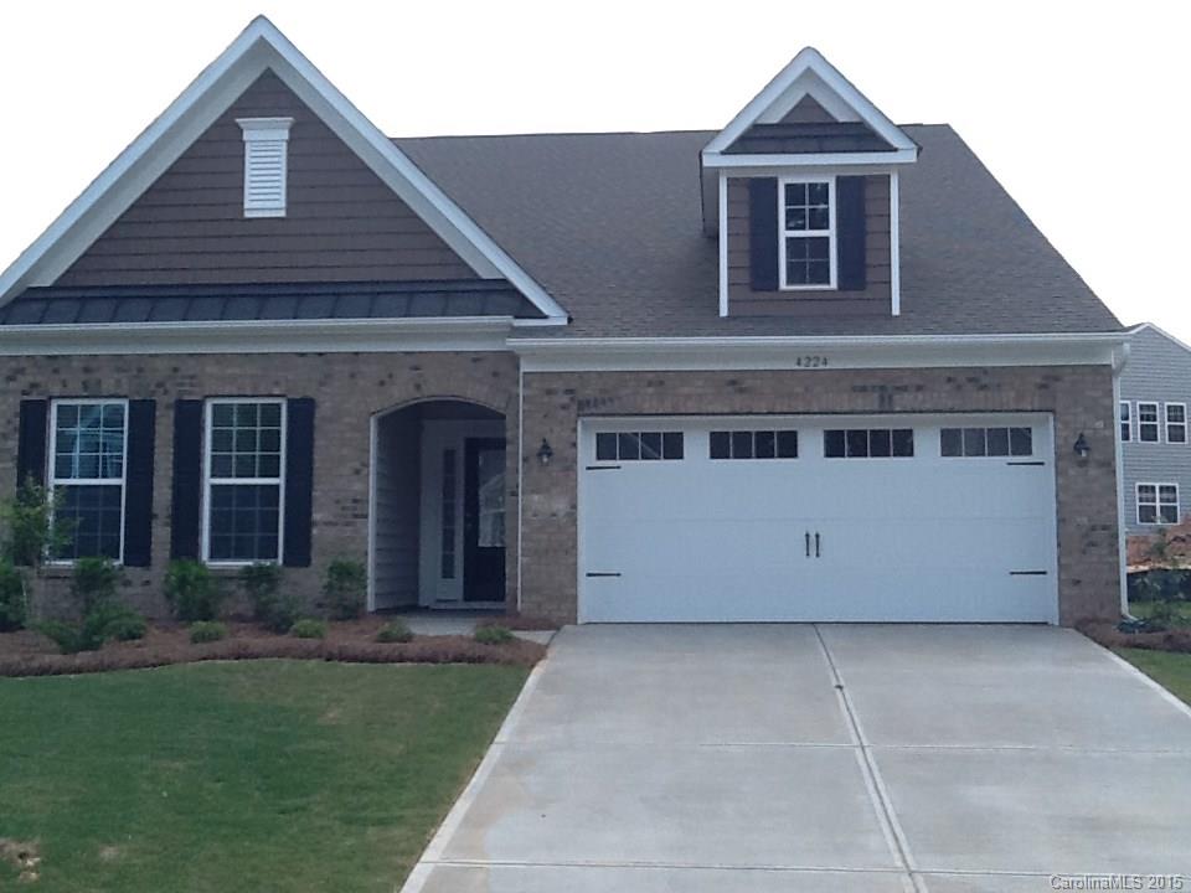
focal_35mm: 44
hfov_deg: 42.9
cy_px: 446
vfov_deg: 32.9
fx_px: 1514
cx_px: 596
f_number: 2.4
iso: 40
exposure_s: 1/495
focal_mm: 2.03
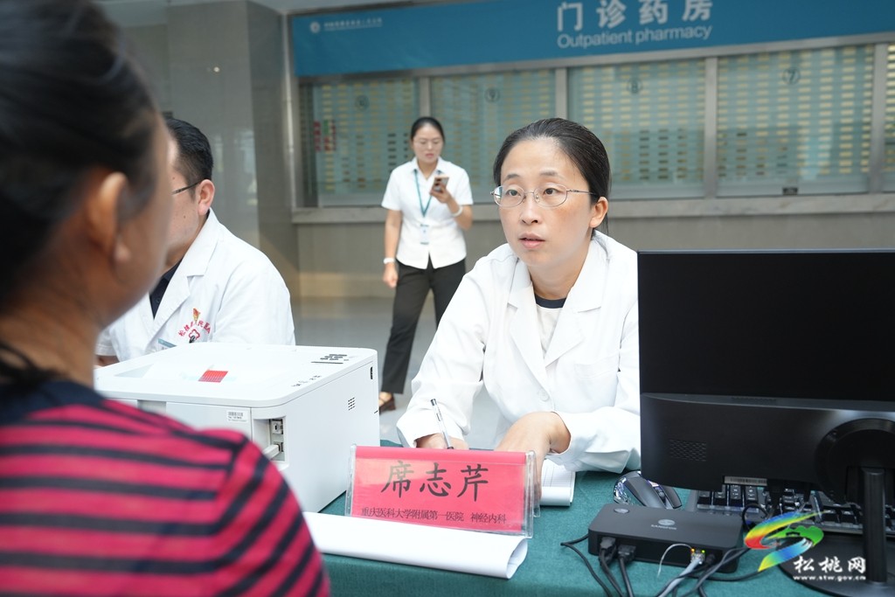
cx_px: 448
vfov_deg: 36.9
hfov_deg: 53.1
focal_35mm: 36
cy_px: 298
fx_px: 895
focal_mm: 36
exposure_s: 1/99.2
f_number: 5
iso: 1000
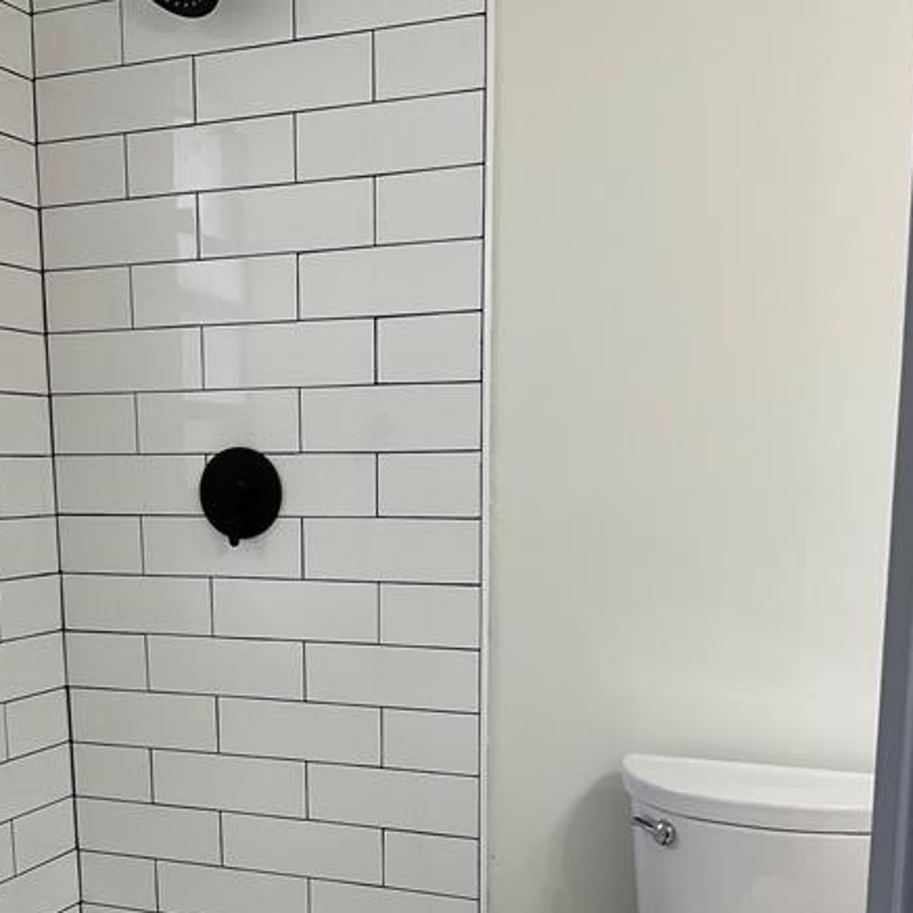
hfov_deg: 37.4
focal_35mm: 45
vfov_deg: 36.5
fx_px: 1343
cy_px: 702
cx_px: 355
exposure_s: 1/60
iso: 40
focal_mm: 3
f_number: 1.8
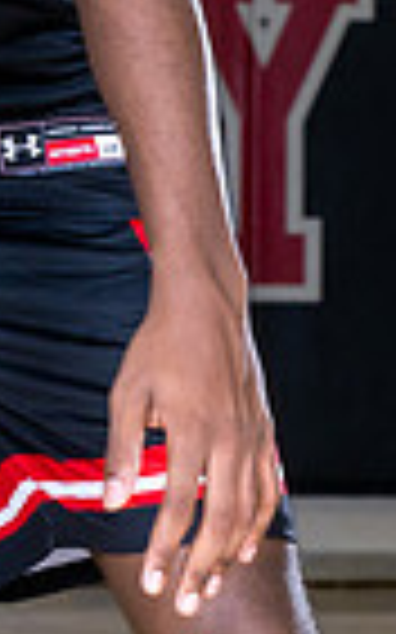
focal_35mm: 368
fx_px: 6361
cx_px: -241
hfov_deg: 3.5
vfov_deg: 5.7
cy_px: -12
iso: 400
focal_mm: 70
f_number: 7.1
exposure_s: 1/100
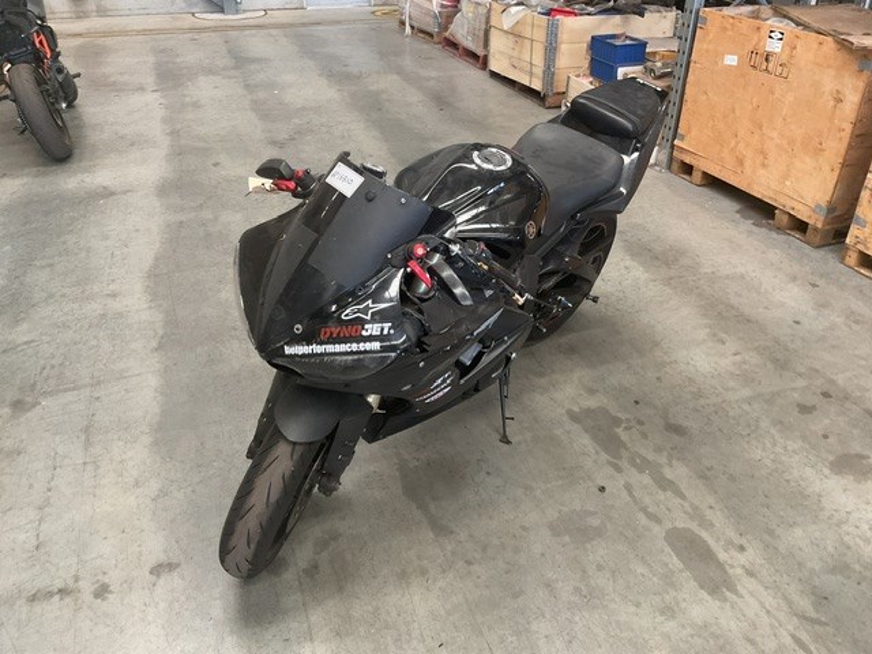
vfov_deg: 48.2
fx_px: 731
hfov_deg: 61.7
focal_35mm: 29
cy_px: 327
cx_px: 436
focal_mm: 3
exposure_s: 1/60
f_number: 1.8
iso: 200
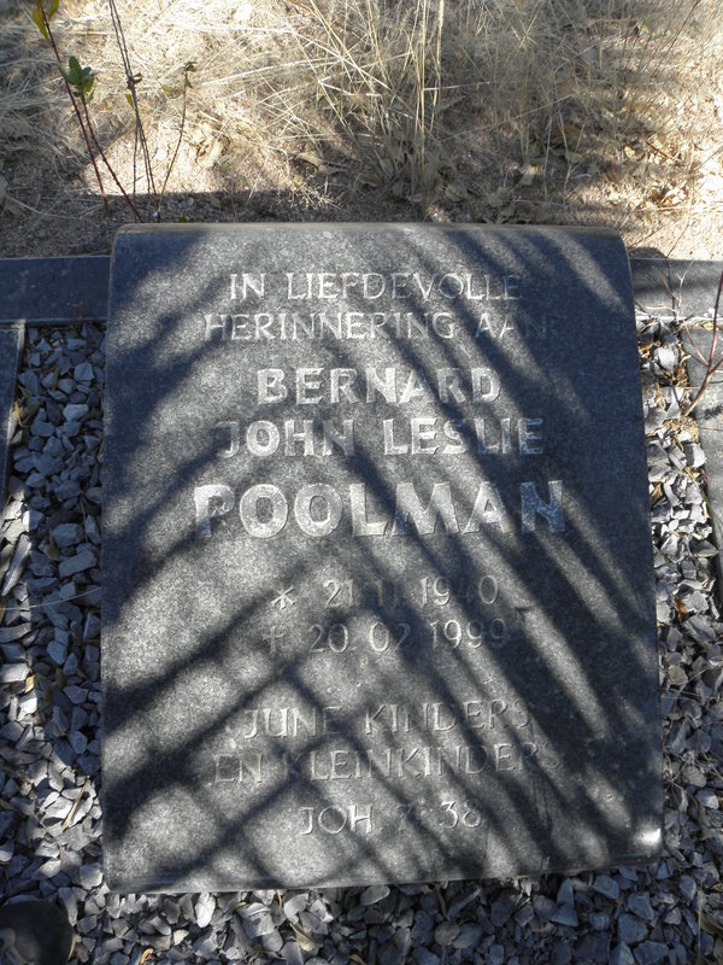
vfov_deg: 67.3
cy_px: 482
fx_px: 724
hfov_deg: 53.1
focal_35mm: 26
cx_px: 362
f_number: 5.6
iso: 64
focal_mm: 4.6
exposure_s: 1/100
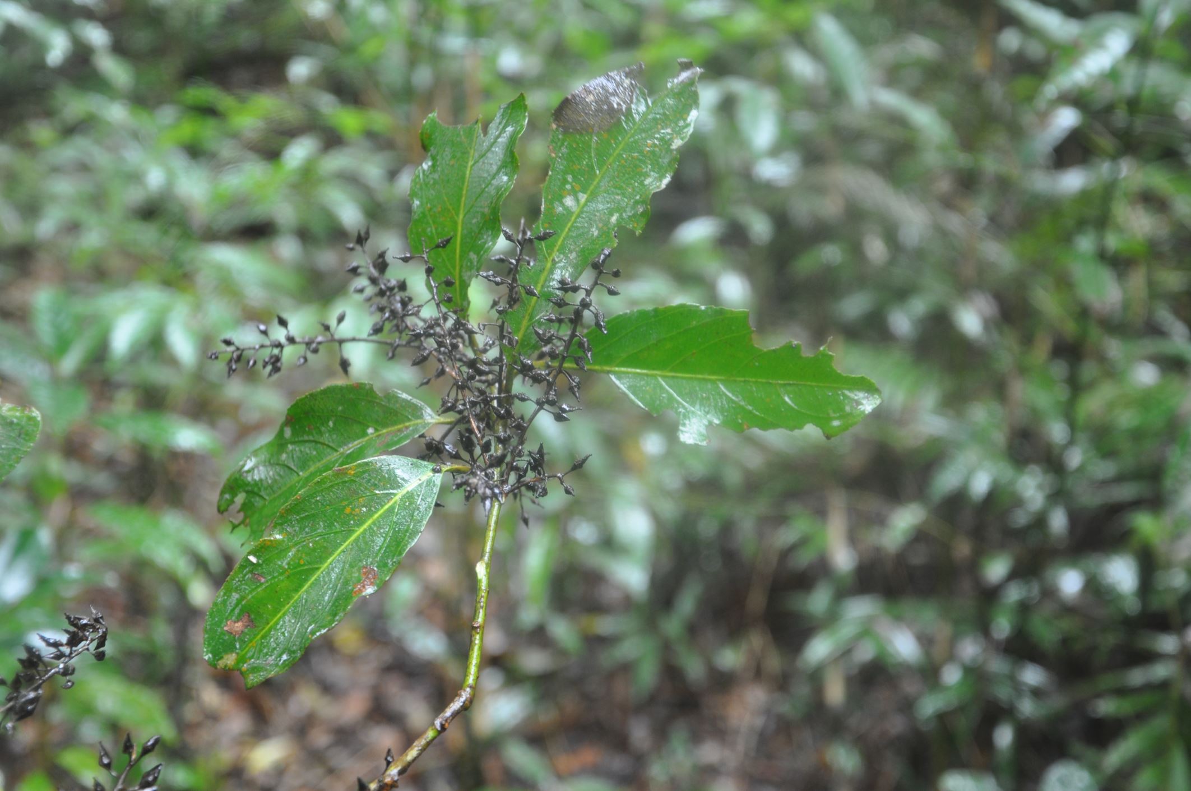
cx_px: 596
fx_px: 2082
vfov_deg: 21.5
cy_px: 396
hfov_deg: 31.9
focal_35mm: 63
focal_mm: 42
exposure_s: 1/25
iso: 400
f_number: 5
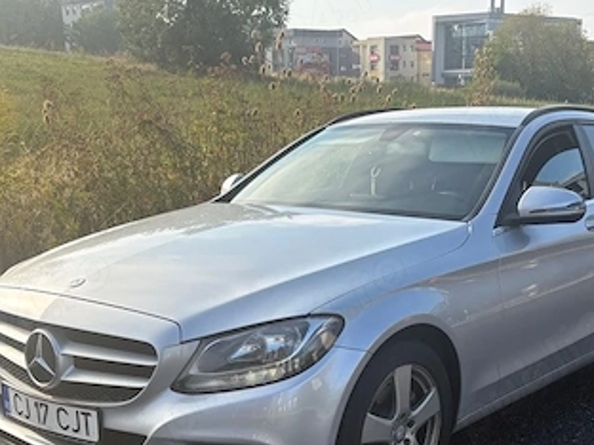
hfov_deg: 38.0
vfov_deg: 28.5
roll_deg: +1.2
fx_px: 858
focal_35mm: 50
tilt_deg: -17.3
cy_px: 356
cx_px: 358
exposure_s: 1/2075
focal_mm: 5.96
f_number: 1.6
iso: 50
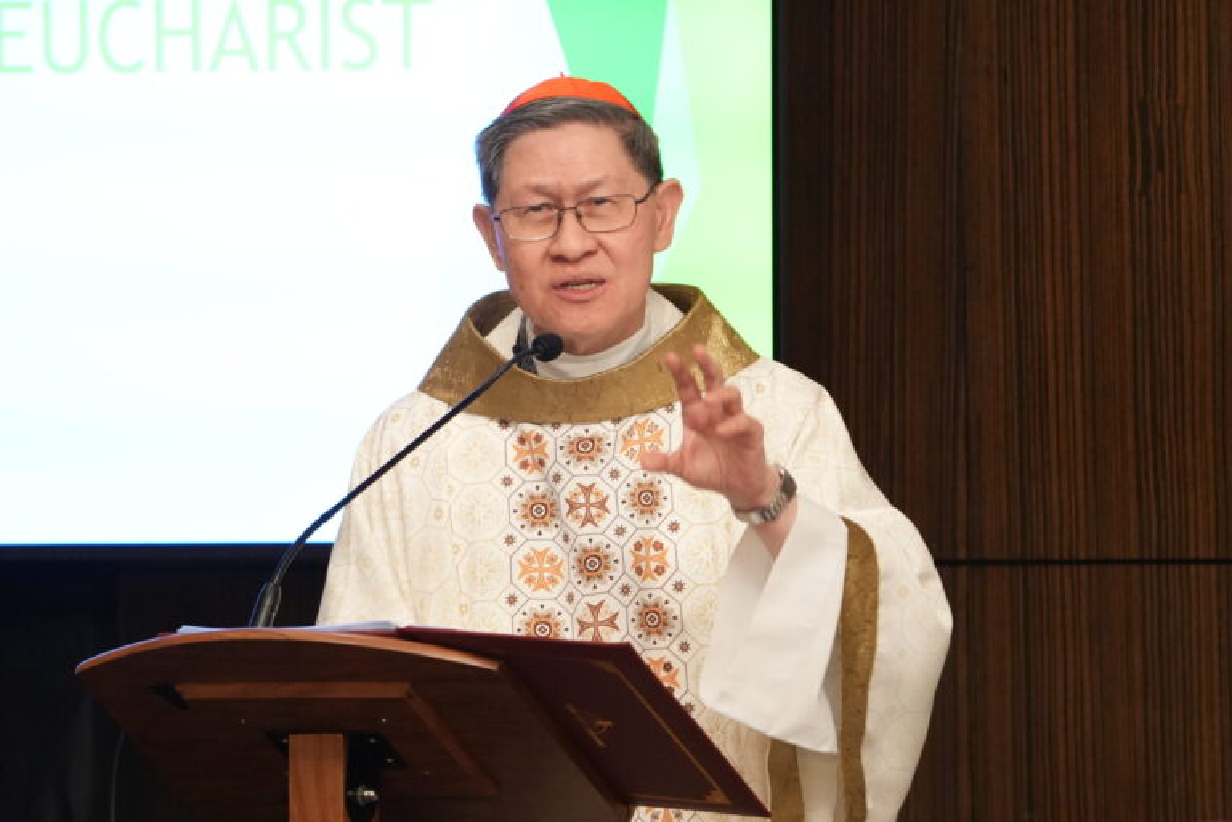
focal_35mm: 486
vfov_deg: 2.8
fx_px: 16631
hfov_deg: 4.2
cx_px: 616
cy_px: 411
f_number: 6.3
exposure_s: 1/50
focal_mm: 324
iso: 4000
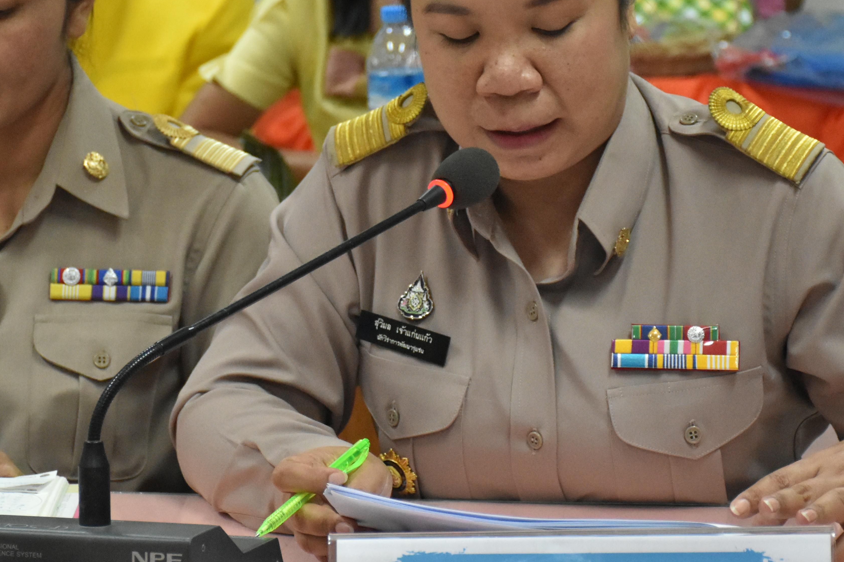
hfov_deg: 11.6
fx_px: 4149
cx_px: 412
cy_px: 238
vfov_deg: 7.8
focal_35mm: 177
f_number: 5
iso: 3200
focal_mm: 66
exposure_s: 1/250
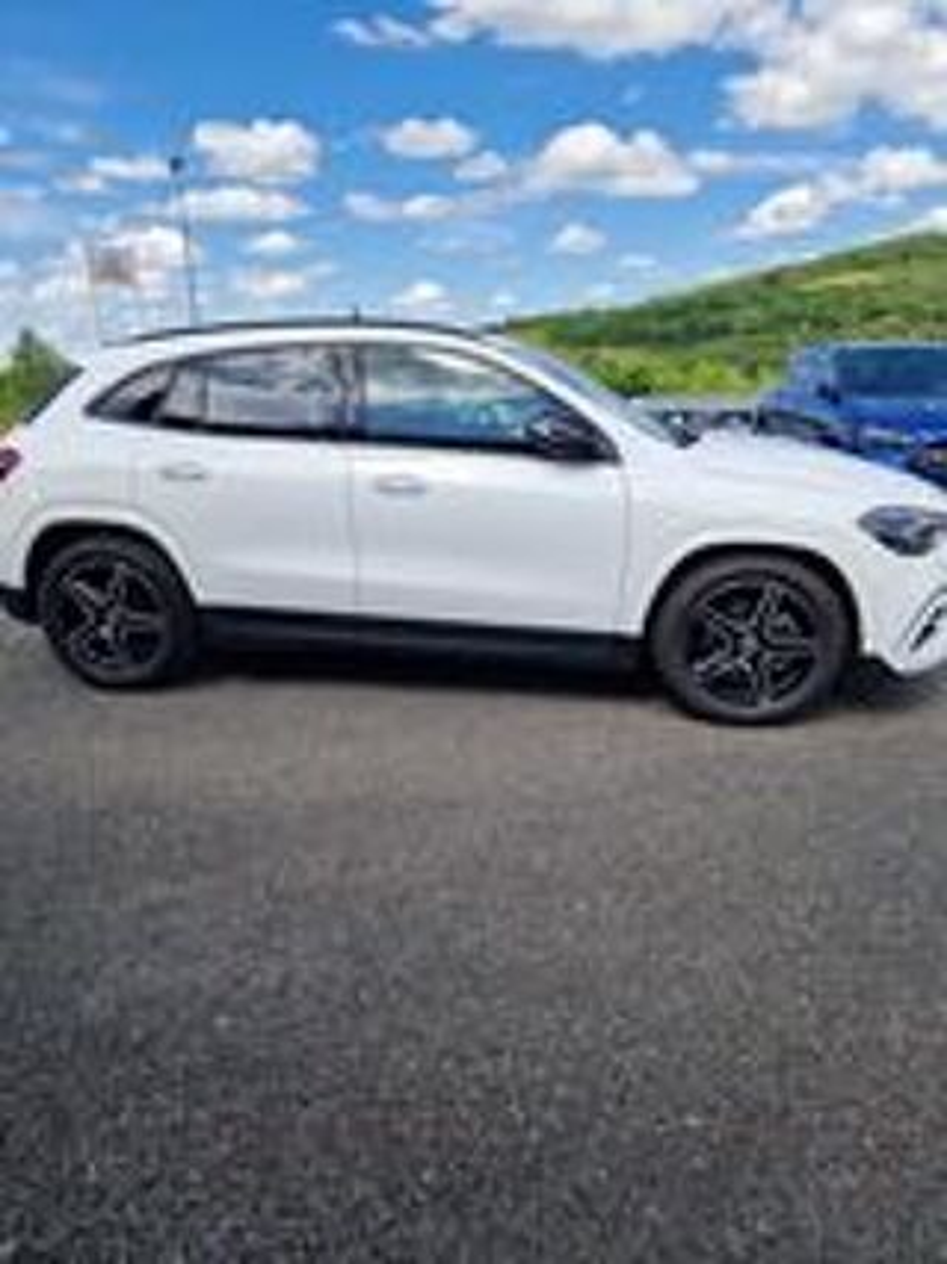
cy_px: 632
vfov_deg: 73.9
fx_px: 839
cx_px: 474
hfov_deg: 58.9
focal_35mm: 23
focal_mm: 5.4
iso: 50
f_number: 1.8
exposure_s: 1/1192
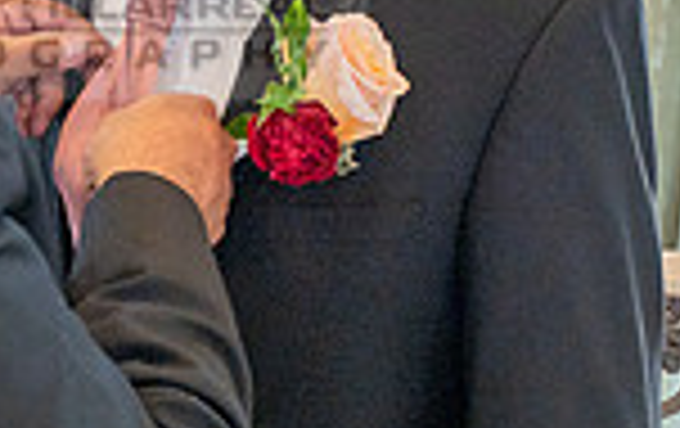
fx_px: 2098
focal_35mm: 113
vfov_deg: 11.6
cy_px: 172
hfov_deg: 18.3
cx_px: 150
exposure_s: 1/160
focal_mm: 24
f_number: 3.5
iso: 500
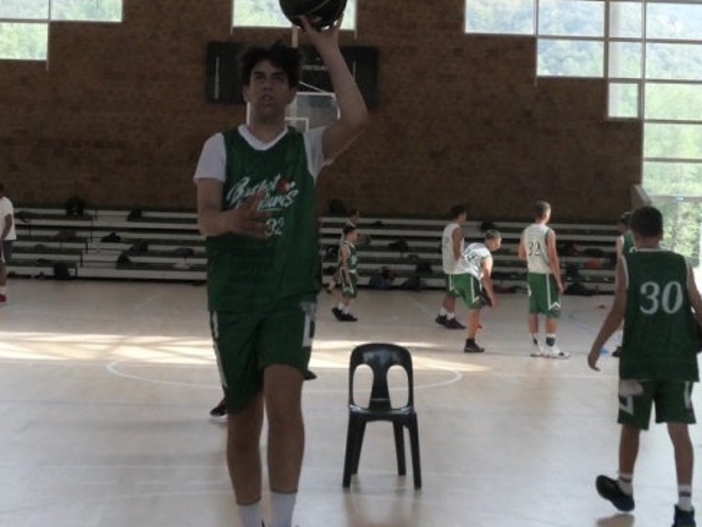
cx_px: 310
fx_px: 1399
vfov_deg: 21.2
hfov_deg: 28.1
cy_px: 156
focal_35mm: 69
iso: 3200
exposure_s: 1/2500
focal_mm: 14.2
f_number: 4
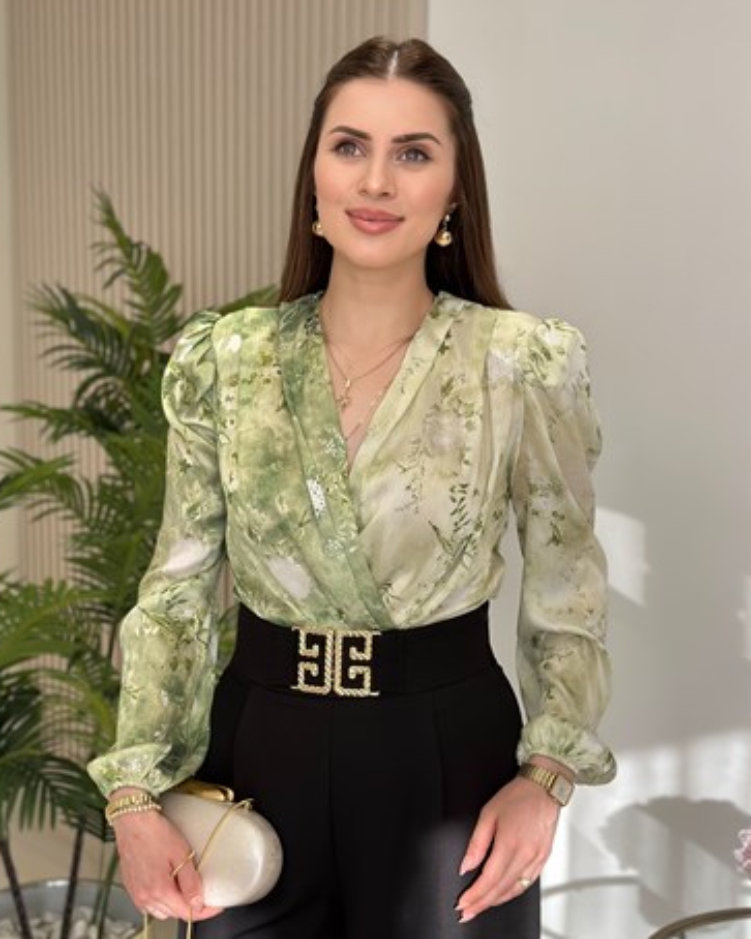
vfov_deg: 34.1
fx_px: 1529
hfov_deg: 27.6
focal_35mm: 55
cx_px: 350
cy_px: 531
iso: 80
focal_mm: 6.86
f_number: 1.78
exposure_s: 1/463
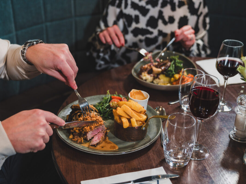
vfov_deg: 29.1
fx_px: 355
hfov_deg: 38.2
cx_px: 114
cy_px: 92
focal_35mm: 50
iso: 1000
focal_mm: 46
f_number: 2.8
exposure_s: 1/250
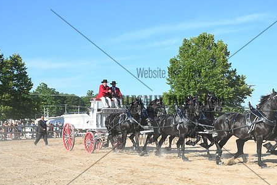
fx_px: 446
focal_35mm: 58
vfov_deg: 23.4
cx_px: 171
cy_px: 105
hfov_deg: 34.3
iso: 400
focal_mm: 30.5
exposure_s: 1/1117
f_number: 6.3
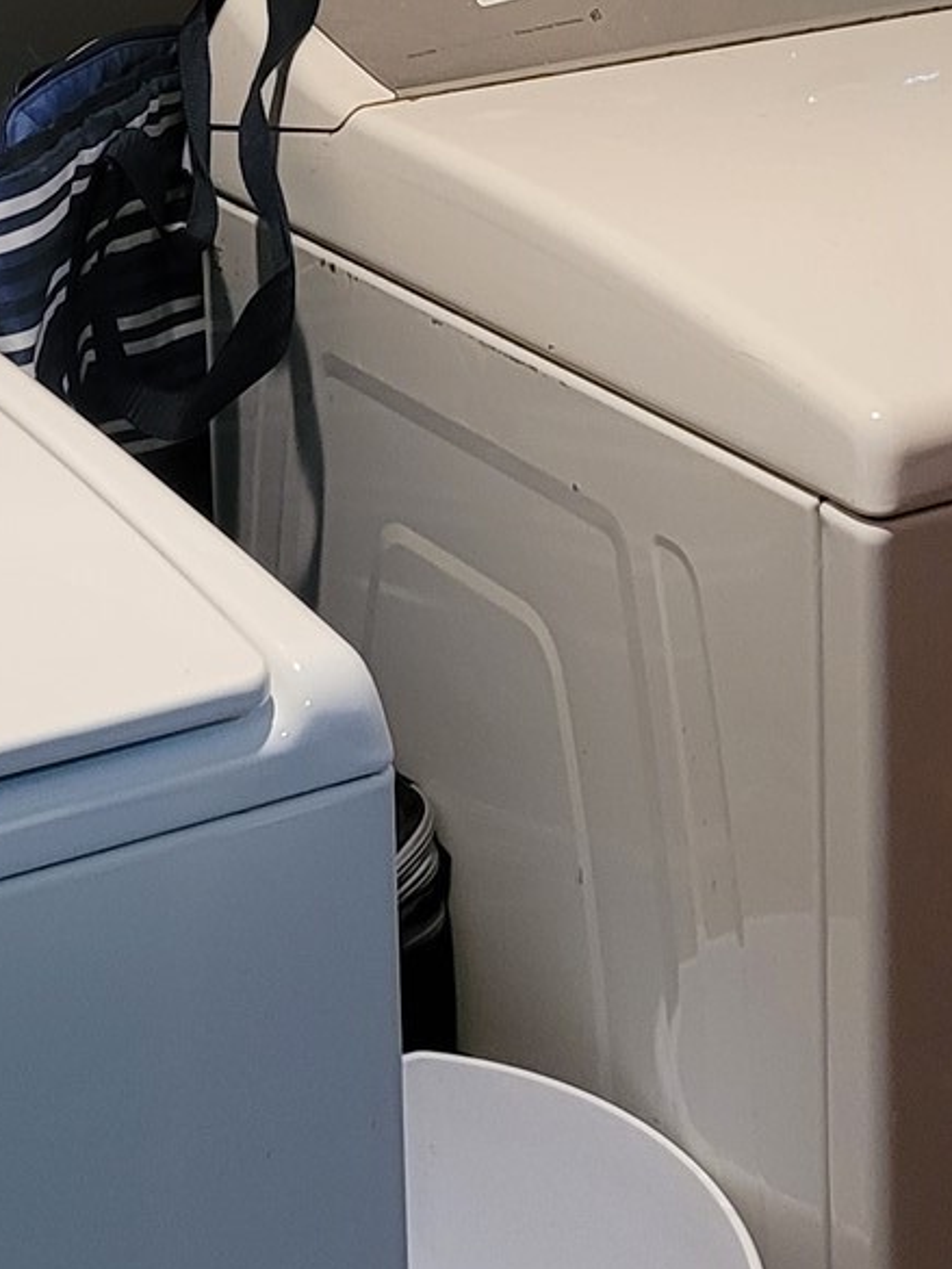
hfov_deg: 16.2
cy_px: -74
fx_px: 3336
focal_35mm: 91
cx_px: 523
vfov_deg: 20.7
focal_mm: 5.4
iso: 320
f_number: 1.8
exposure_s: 1/40
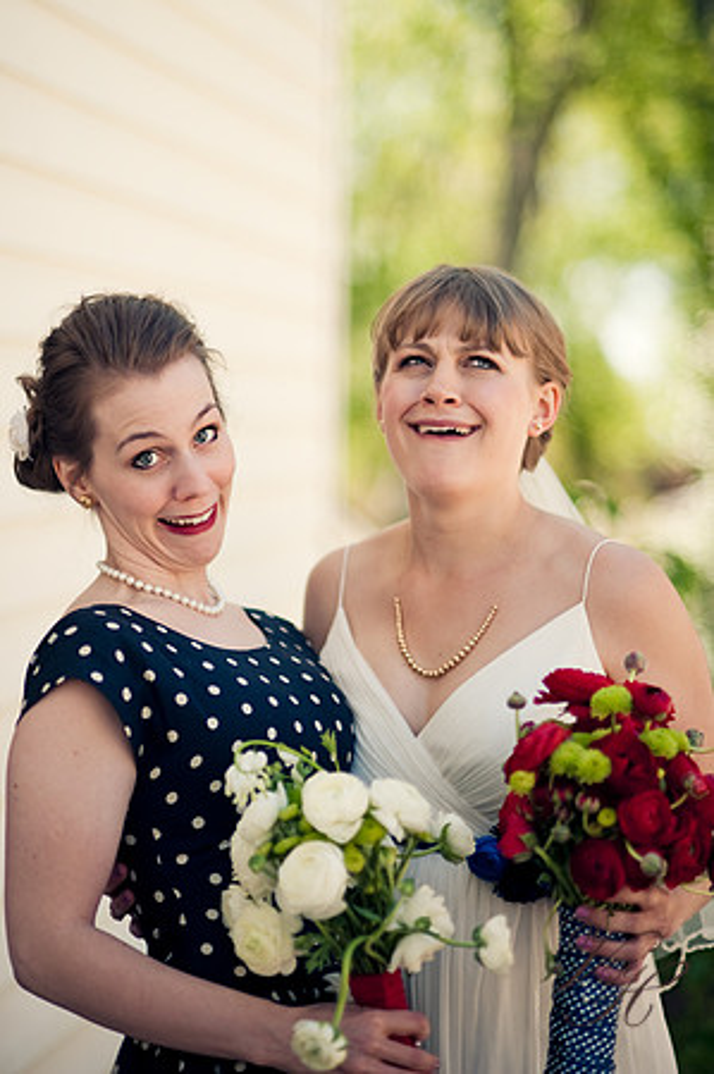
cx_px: 357
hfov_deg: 16.0
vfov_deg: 23.9
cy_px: 537
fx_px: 2534
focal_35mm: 85
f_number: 1.8
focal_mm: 85
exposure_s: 1/2000
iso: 200
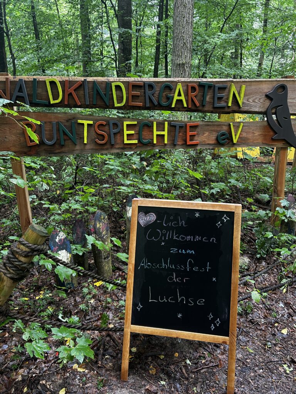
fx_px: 296
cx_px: 148
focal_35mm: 26
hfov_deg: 53.1
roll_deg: -0.7
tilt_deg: -13.8
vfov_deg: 67.3
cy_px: 197
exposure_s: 1/60
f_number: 1.5
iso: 160
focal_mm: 5.7
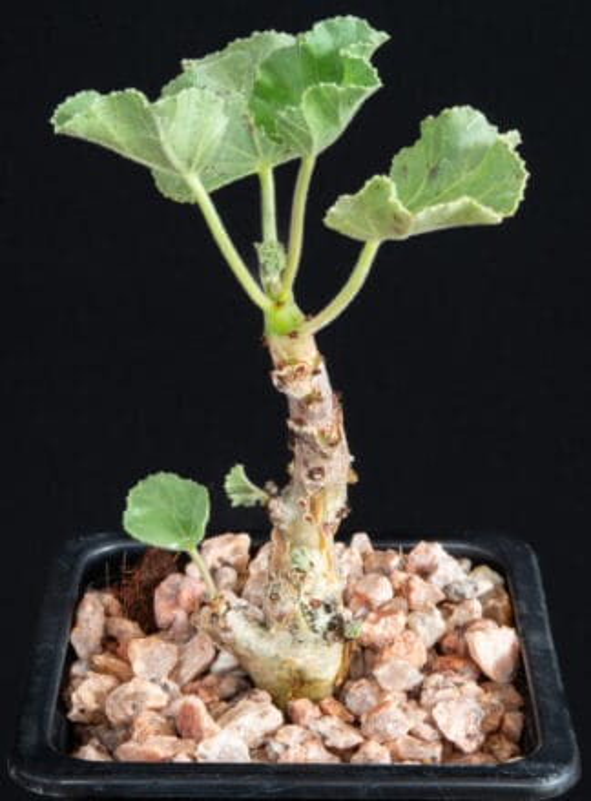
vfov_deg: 21.0
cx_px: 275
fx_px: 2162
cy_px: 368
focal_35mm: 94
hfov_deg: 15.6
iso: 100
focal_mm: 60
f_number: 36
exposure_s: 6
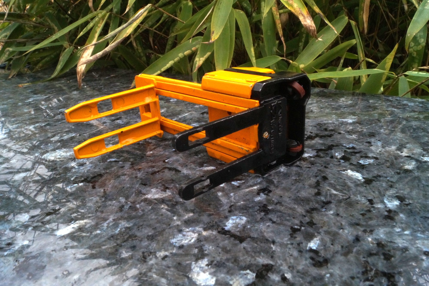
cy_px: 143
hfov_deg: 62.0
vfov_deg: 43.6
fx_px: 357
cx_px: 214
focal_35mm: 30
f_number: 22
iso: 1250
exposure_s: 1/60
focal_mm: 20
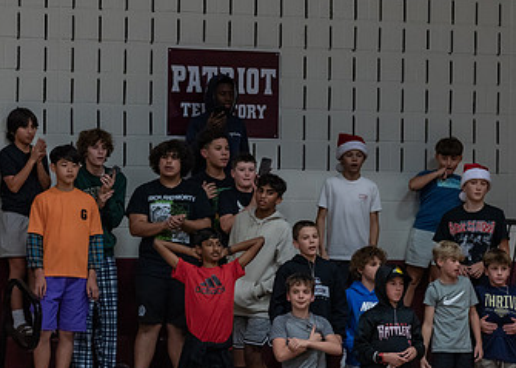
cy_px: 313
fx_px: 4717
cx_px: 277
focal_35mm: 322
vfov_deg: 4.5
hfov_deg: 6.3
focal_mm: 135
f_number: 1.8
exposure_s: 1/1000
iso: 1250
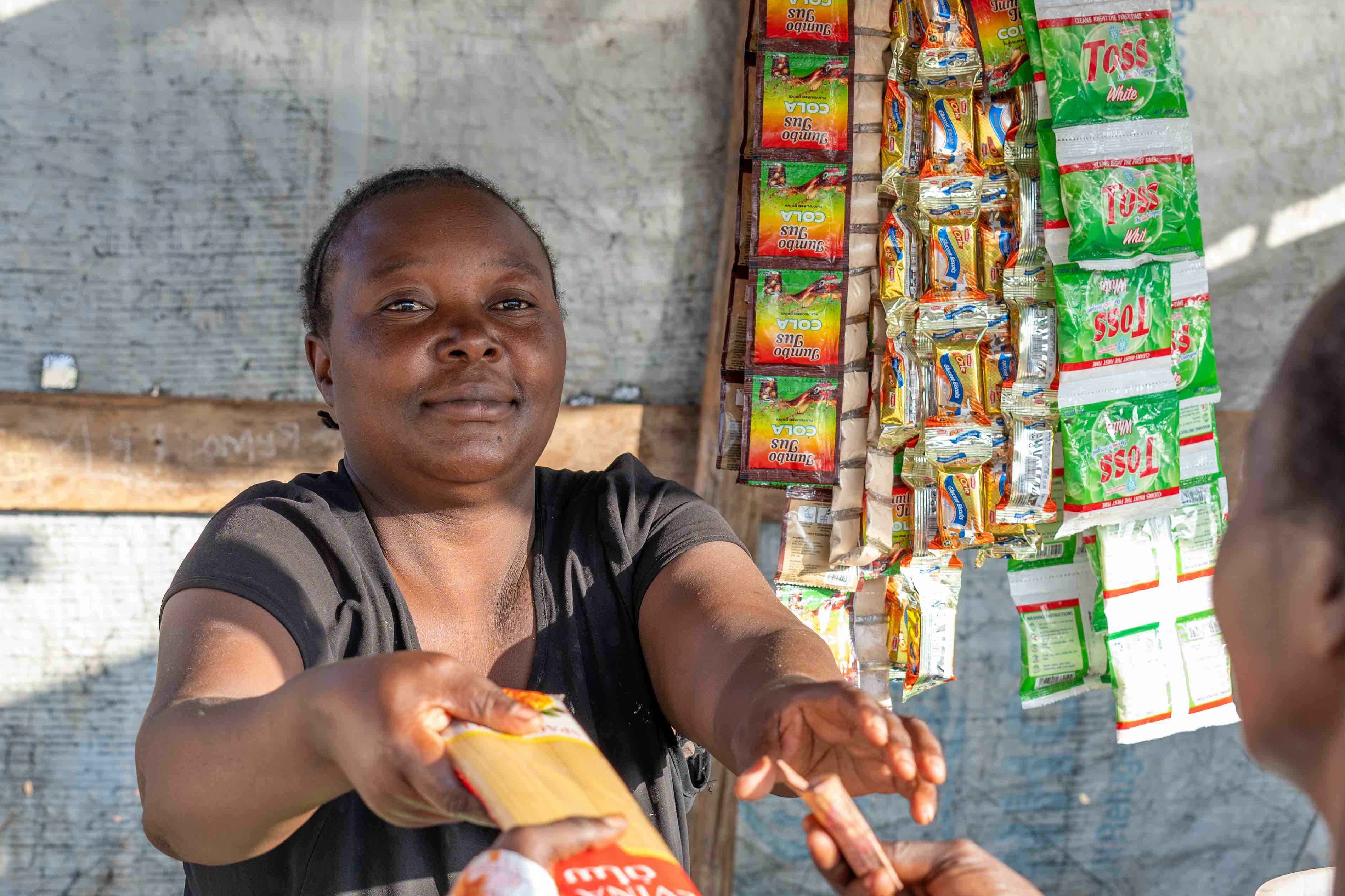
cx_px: 656
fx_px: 2989
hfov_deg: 25.4
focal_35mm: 80
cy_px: 797
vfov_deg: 16.8
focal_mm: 37
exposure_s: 1/100
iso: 50
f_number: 4
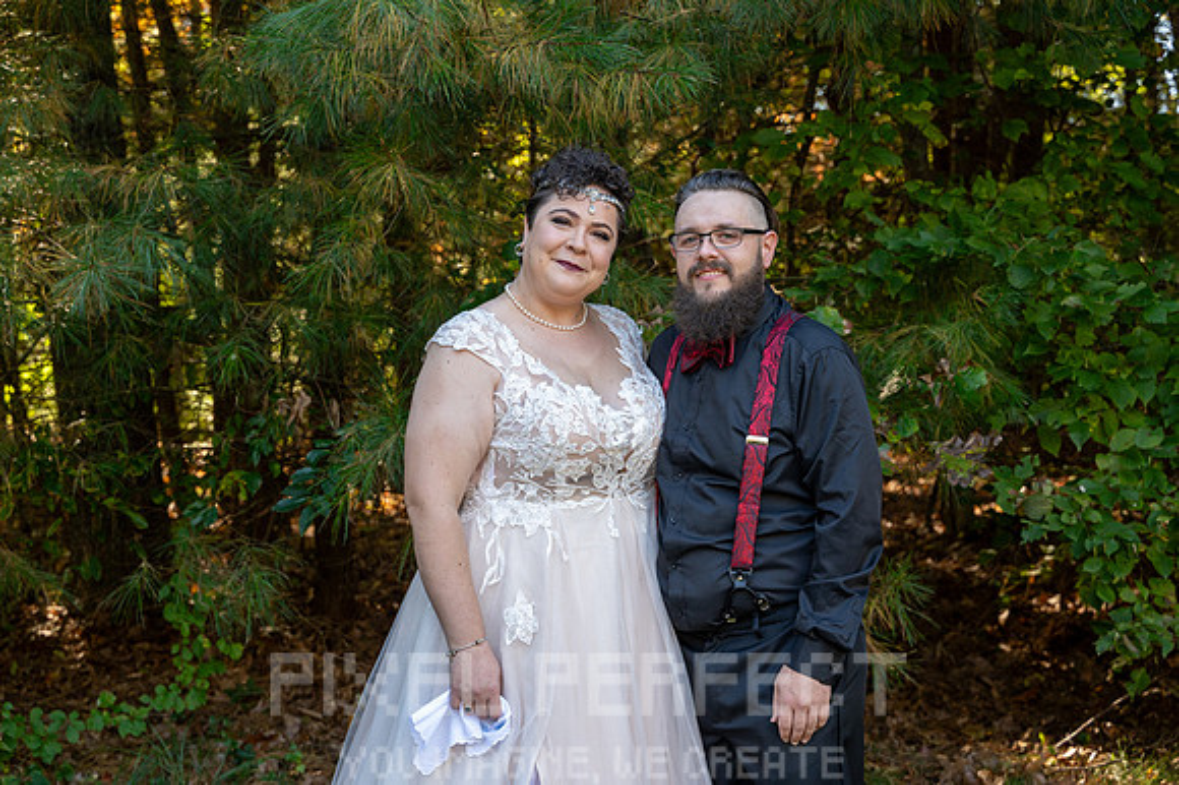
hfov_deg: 38.2
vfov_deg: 26.0
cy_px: 392
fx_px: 1702
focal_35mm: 52
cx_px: 590
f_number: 4.5
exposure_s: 1/200
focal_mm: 52
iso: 720
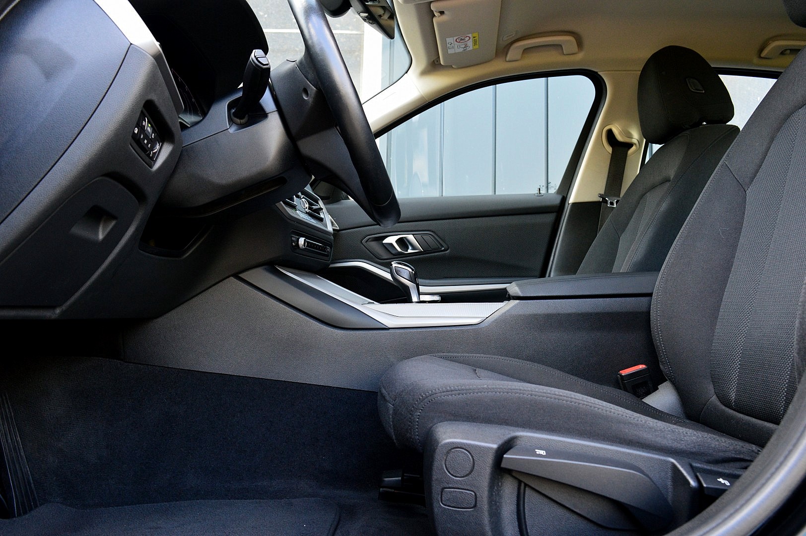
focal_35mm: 30
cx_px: 403
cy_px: 268
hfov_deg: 62.0
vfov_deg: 43.5
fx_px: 671
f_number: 7.1
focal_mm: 20
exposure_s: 1/60
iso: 800
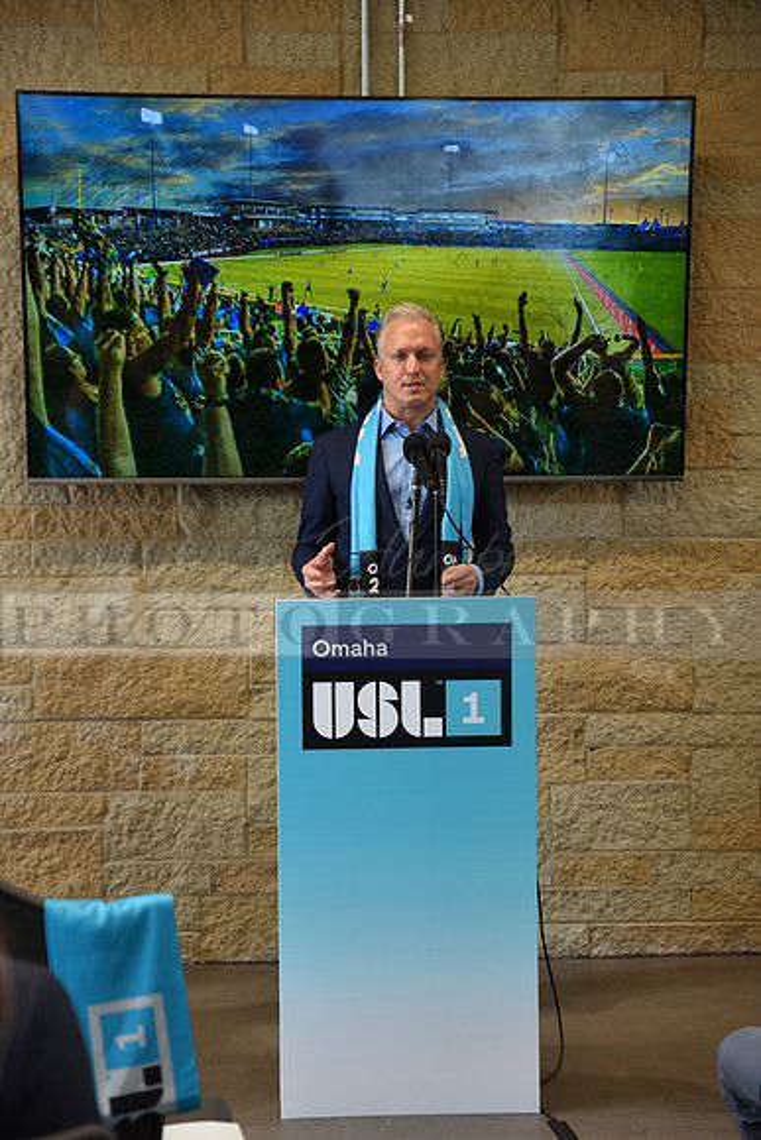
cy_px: 570
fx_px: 2218
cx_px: 380
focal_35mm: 70
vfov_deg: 28.8
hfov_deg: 19.5
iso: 400
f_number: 3.5
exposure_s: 1/60
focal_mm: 70
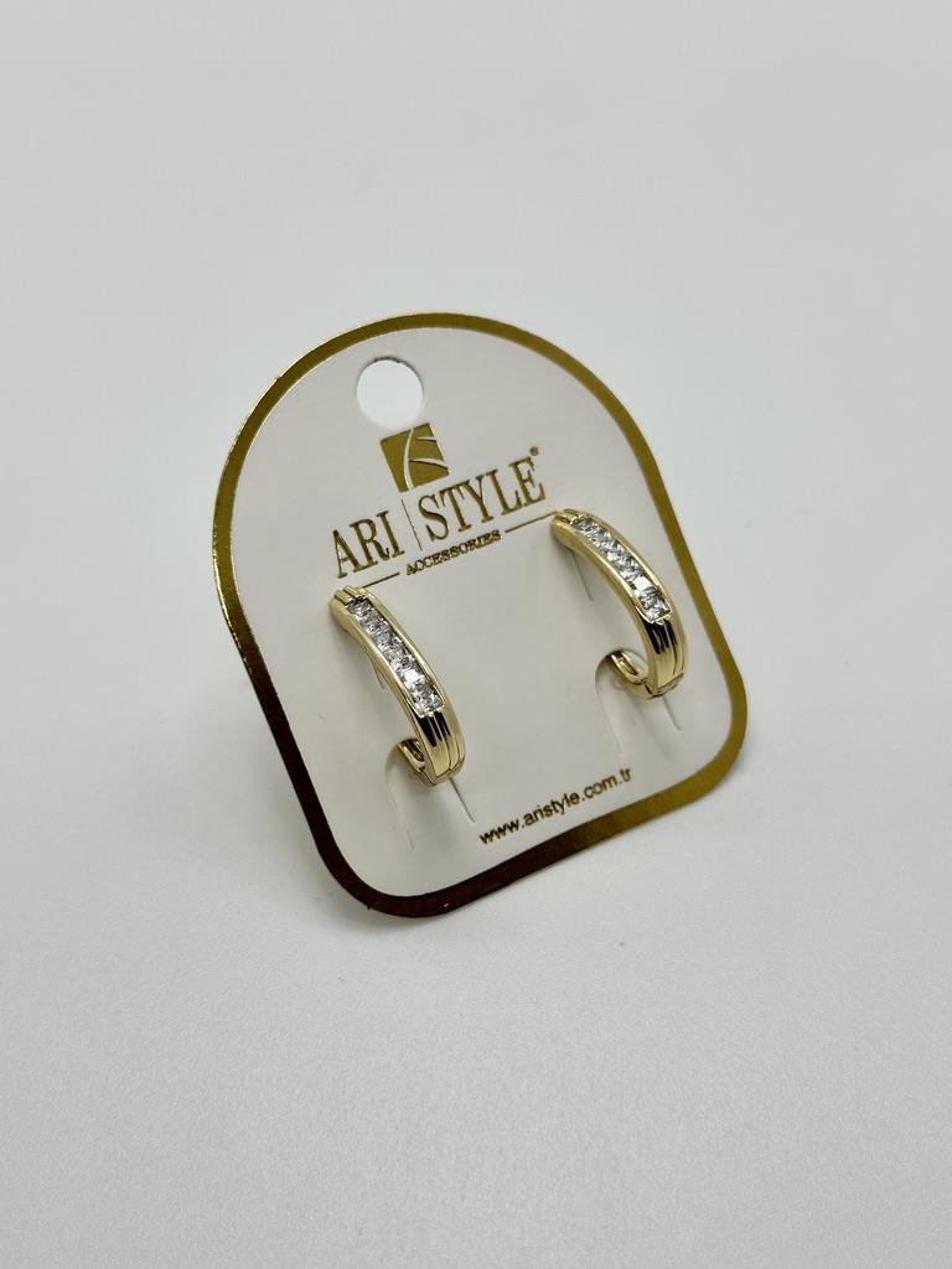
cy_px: 634
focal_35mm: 48
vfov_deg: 39.7
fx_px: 1760
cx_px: 476
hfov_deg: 30.3
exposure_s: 1/261
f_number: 1.78
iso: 64
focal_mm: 6.86
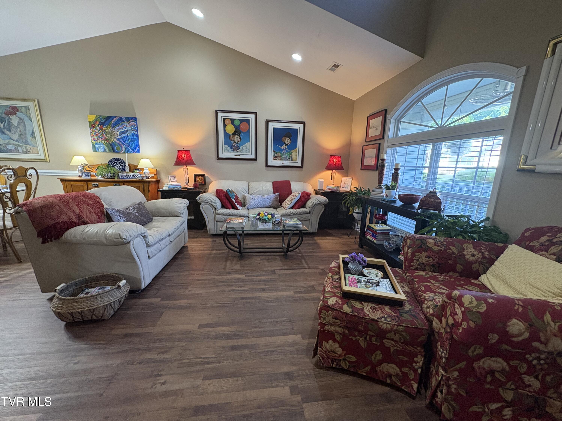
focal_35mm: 14
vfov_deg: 85.7
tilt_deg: -11.4
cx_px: 281
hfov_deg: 102.1
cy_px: 210
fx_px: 227
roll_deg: -0.7
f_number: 2.2
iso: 400
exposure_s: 1/60
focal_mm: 2.22
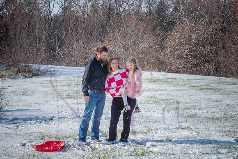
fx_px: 529
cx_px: 119
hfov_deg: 25.4
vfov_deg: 17.1
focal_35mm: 80
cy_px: 80
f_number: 16
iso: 640
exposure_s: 1/1000
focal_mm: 80
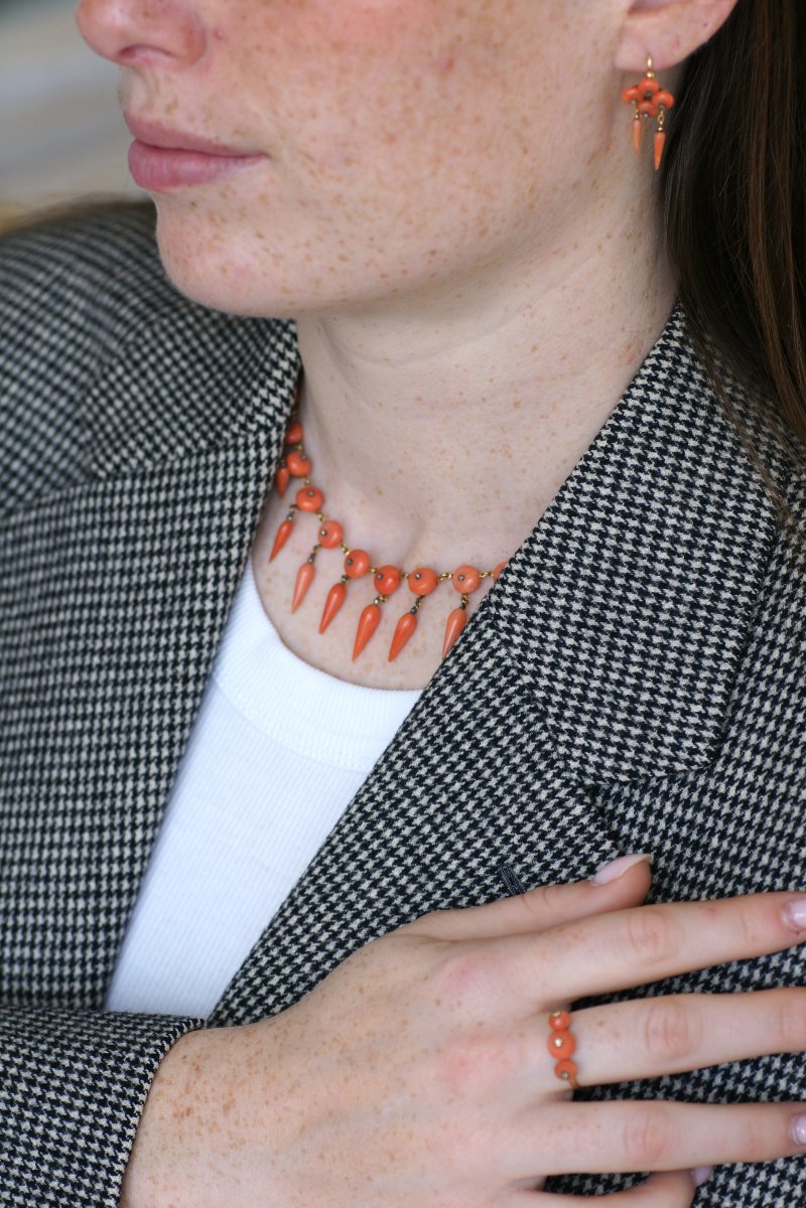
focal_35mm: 105
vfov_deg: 19.5
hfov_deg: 13.0
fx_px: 3526
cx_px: 403
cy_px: 604
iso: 200
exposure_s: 1/160
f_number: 4
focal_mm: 70
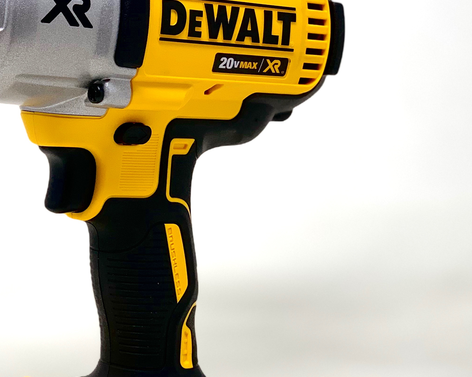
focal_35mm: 102
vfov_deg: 15.1
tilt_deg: -5.3
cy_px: 128
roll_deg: +0.7
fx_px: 1425
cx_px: 70
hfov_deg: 18.6
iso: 50
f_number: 2.4
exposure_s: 1/122
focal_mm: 6
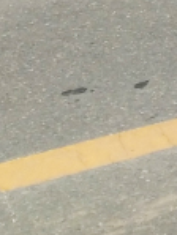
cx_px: 537
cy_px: -516
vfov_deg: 8.9
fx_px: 1171
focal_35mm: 172
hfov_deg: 7.5
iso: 100
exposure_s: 1/2553
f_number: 1.75
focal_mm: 4.28
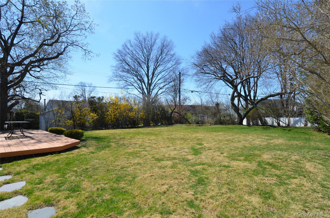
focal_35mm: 18
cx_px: 165
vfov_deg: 67.1
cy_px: 109
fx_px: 165
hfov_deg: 90.1
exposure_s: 1/250
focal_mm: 12
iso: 100
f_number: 8
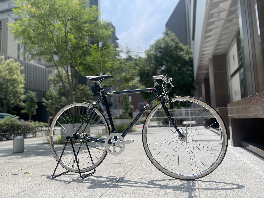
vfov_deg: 51.3
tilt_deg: +5.2
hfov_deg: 65.3
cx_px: 129
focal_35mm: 27
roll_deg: +2.4
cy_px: 101
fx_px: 206
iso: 50
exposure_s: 1/4831
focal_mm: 4.2
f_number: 1.6
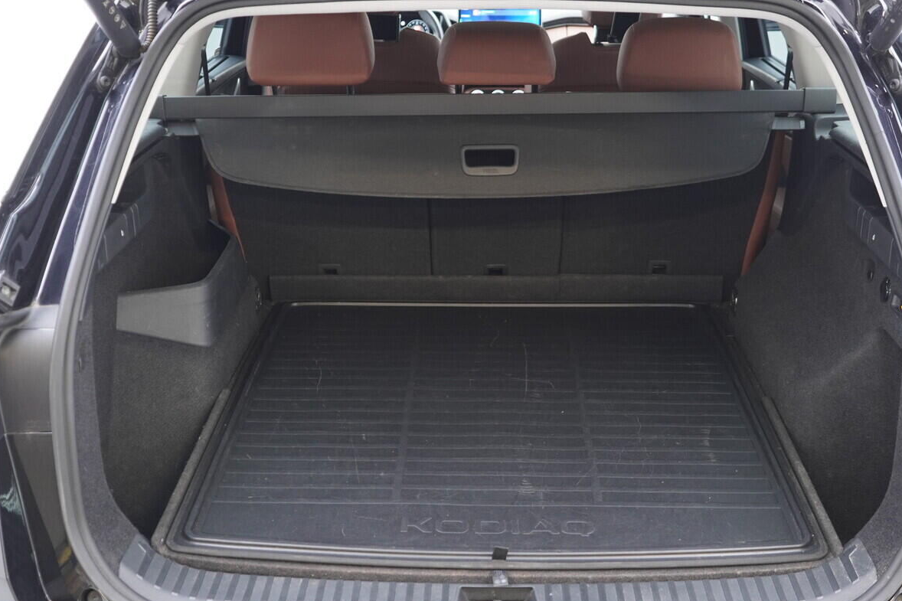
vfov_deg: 30.5
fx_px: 1102
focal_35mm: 44
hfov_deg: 44.5
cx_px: 481
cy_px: 305
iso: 800
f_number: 2.8
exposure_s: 1/40
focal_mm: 24
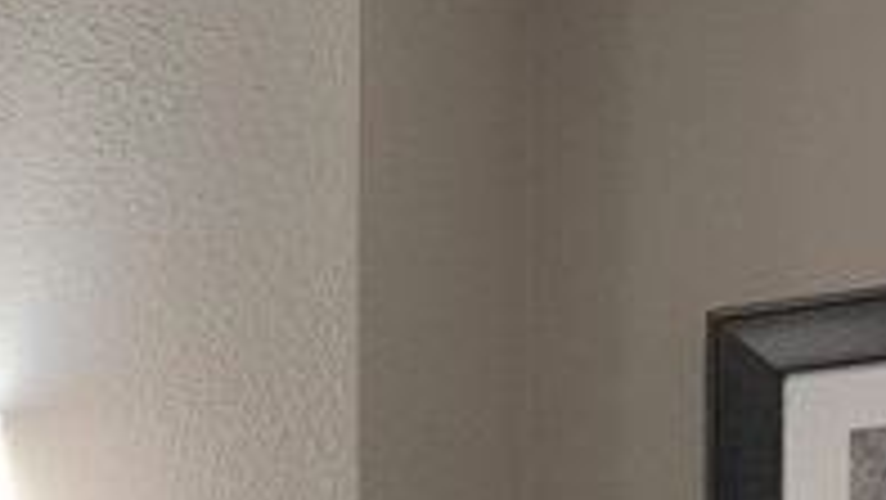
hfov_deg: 17.0
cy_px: 1077
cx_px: -409
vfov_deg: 9.7
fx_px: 2703
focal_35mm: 115
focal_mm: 4.25
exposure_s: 1/120
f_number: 1.8
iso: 80
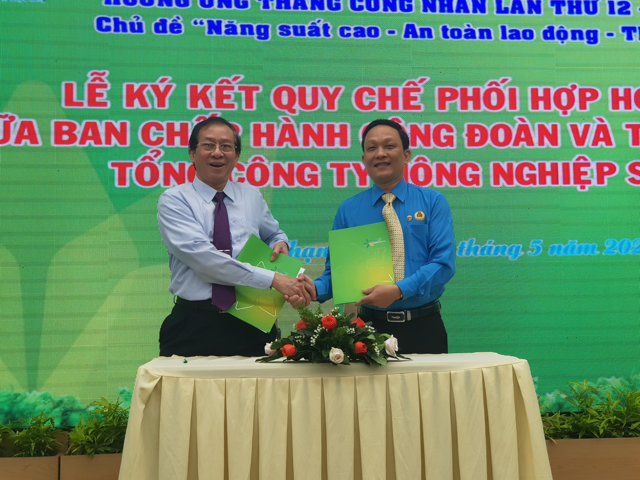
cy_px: 240
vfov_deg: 28.0
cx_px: 320
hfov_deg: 36.8
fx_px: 961
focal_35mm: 52
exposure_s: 1/30
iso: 25
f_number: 2.4
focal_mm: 6
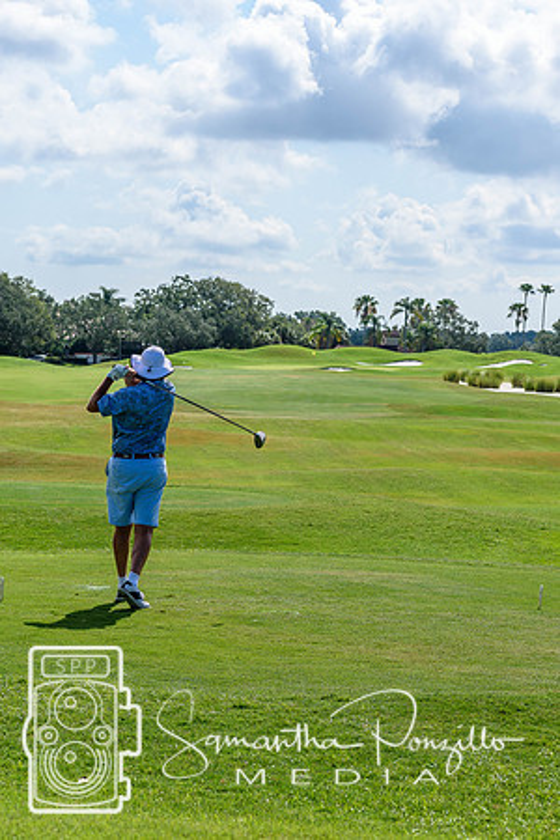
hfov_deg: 13.0
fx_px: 2450
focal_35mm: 105
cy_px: 420
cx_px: 280
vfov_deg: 19.5
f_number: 7.1
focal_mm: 70
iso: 200
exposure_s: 1/800
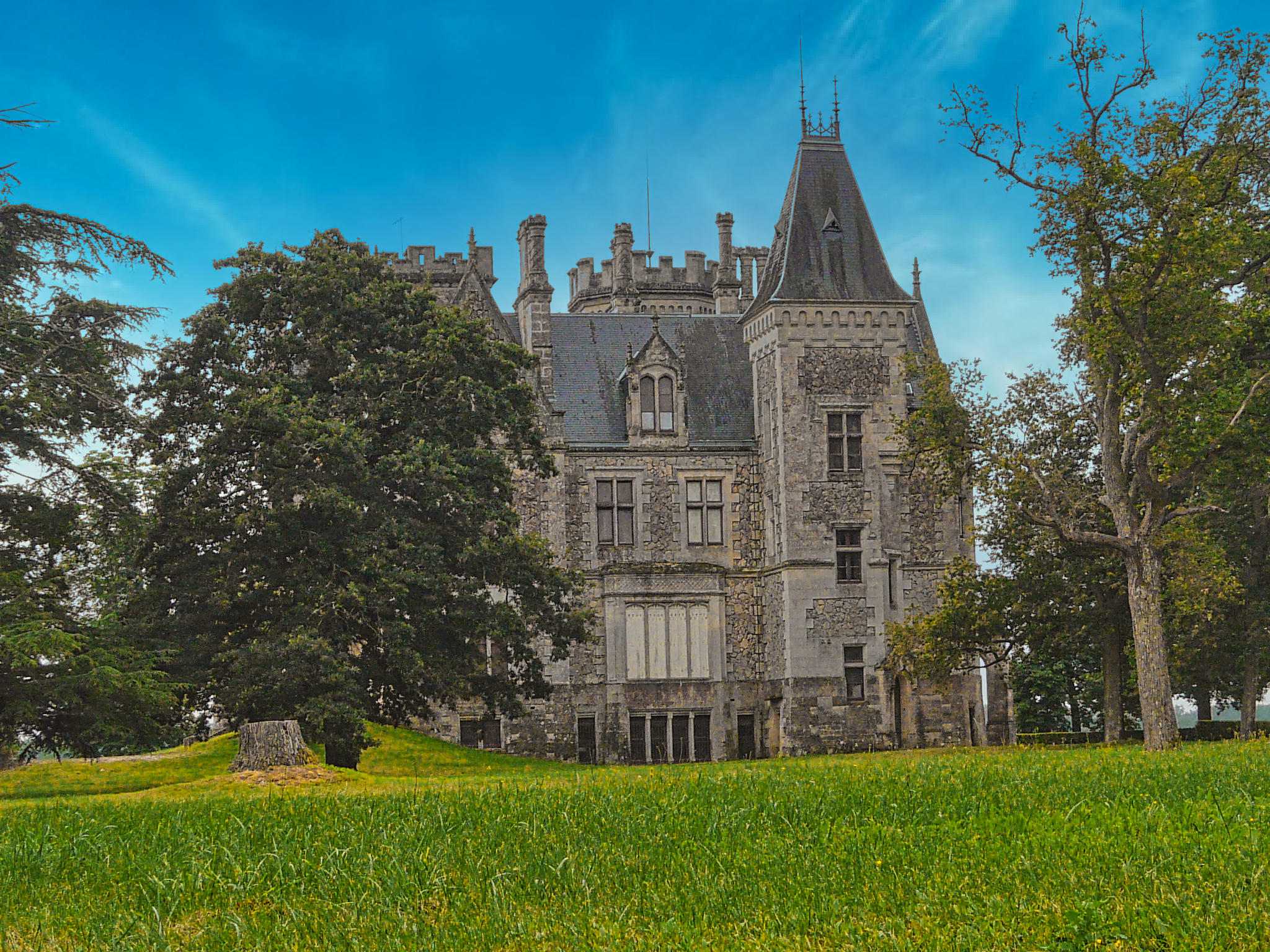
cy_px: 476
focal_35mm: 73
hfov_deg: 26.7
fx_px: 2678
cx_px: 635
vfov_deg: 20.2
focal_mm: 7.5
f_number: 4
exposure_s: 1/250
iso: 100
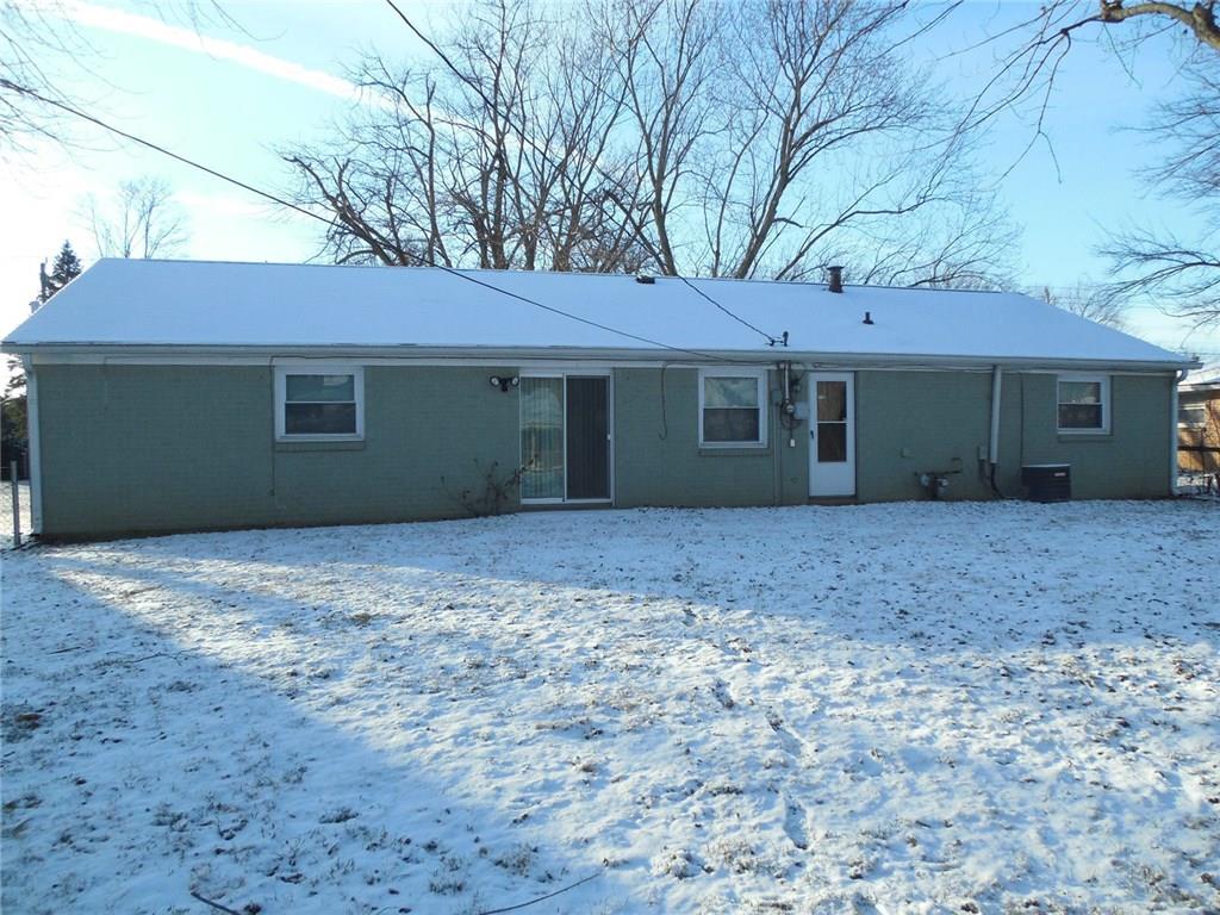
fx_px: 881
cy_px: 458
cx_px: 610
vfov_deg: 54.9
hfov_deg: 69.4
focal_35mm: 25
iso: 125
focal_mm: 4.5
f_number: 3.3
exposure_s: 1/640
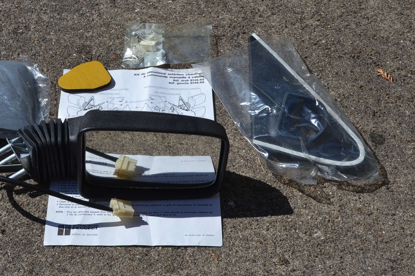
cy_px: 146
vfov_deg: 21.2
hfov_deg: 31.2
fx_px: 738
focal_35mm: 64
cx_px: 147
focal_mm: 32
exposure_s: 1/320
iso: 100
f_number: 9
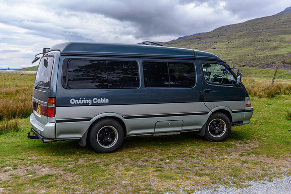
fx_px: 340
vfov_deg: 31.9
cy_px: 97
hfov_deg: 46.4
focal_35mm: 42
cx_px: 146
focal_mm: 42
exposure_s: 1/50
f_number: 5
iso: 160
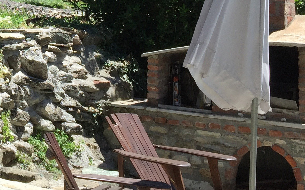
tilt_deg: +5.9
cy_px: -48
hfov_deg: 22.5
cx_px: -58
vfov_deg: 14.8
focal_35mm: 85
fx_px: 707
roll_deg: -1.7
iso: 32
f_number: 2.2
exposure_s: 1/1276
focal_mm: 4.15
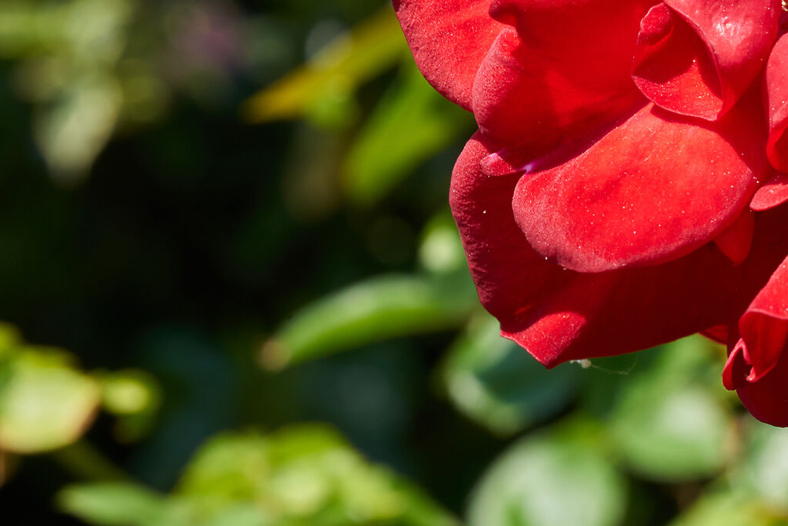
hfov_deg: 12.2
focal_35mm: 165
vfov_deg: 8.3
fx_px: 3612
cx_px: 890
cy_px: 31
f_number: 16
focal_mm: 70
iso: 400
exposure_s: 1/100
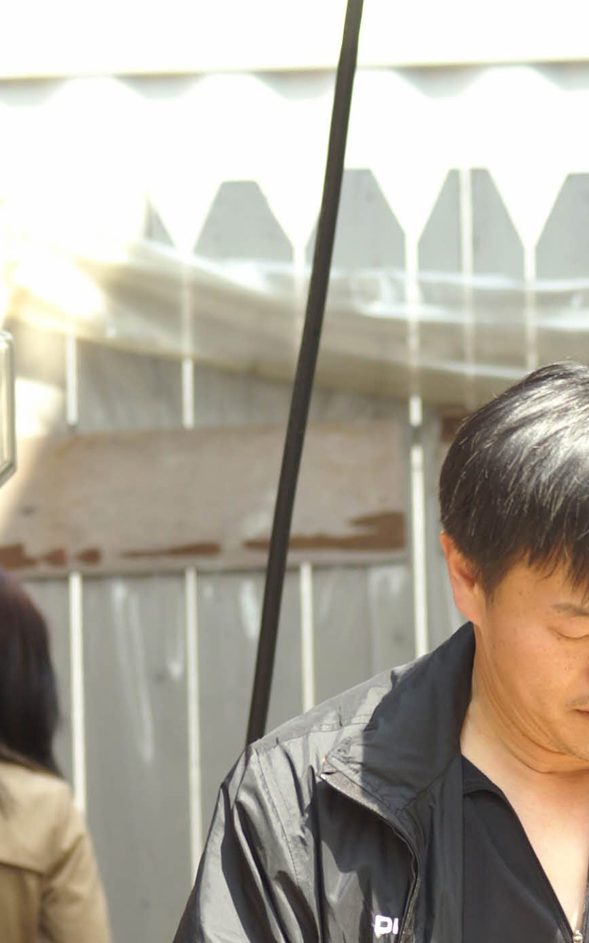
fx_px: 7628
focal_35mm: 297
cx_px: 531
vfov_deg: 7.0
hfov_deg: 4.4
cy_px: 953
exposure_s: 1/250
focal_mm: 90
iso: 200
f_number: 4.5
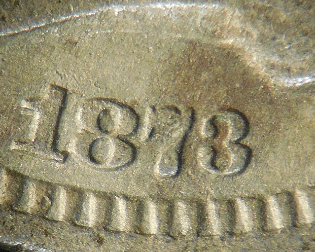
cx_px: 111
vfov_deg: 9.1
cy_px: 167
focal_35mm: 169
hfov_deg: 11.4
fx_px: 1576
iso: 800
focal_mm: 18.7
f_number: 5
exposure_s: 1/10
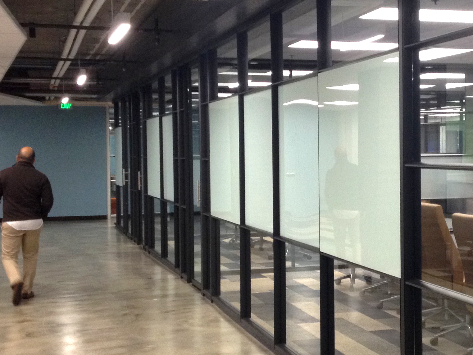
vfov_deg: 19.6
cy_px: 180
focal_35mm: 75
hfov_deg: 25.6
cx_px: 369
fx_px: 1025
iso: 125
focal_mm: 4.28
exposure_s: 1/20
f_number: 2.4
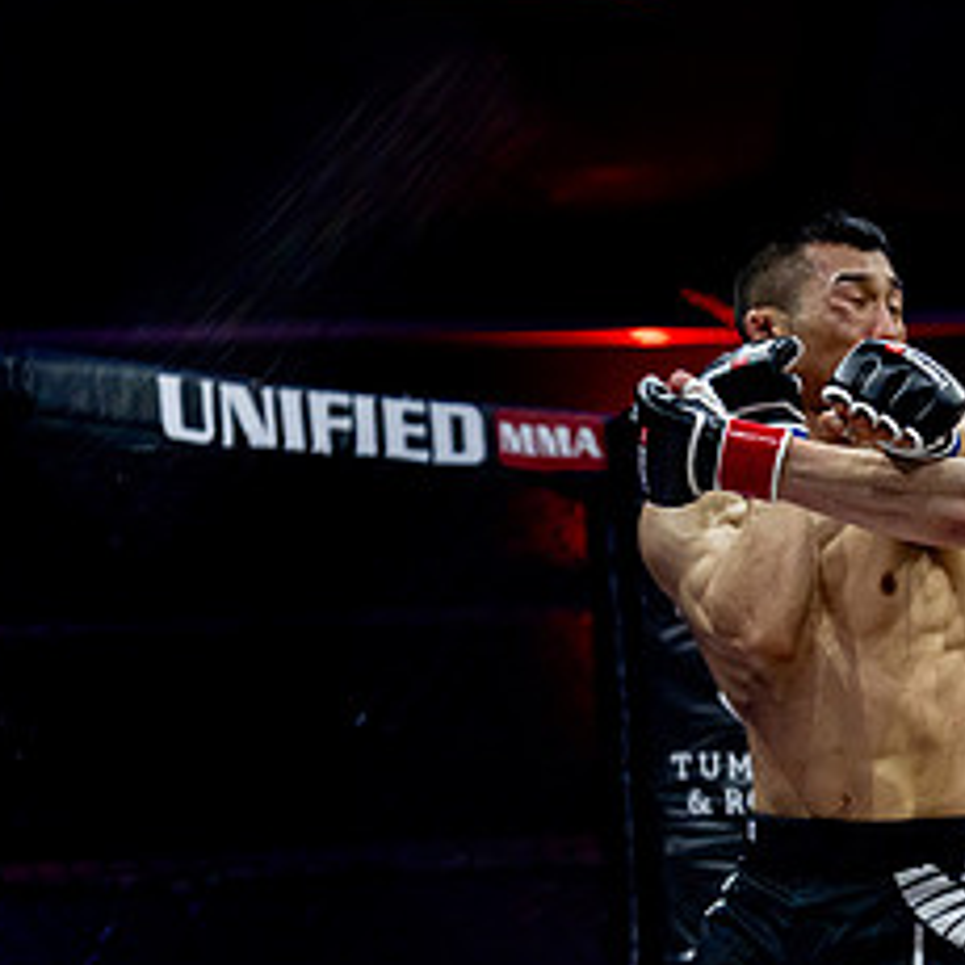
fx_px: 4731
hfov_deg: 11.4
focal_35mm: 150
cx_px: 1120
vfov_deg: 11.6
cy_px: 732
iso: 3200
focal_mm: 70
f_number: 2.8
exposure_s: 1/1250
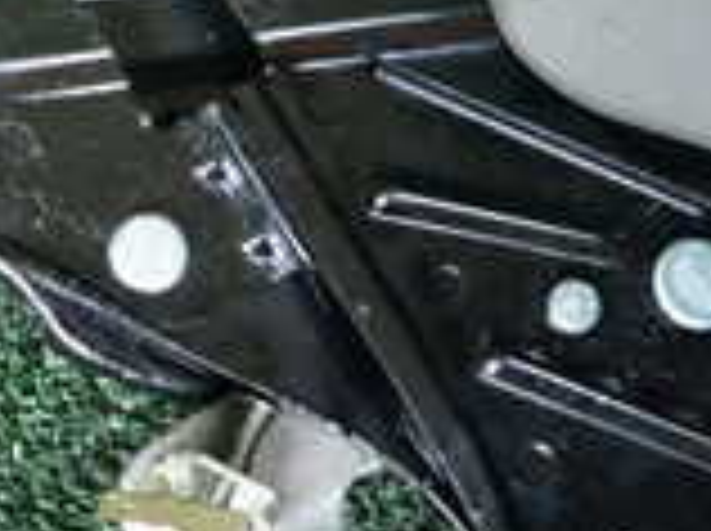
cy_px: 94
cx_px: -135
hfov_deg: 19.5
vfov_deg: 15.4
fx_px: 1948
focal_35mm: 95
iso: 500
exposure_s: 1/30
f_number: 2
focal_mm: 4.5
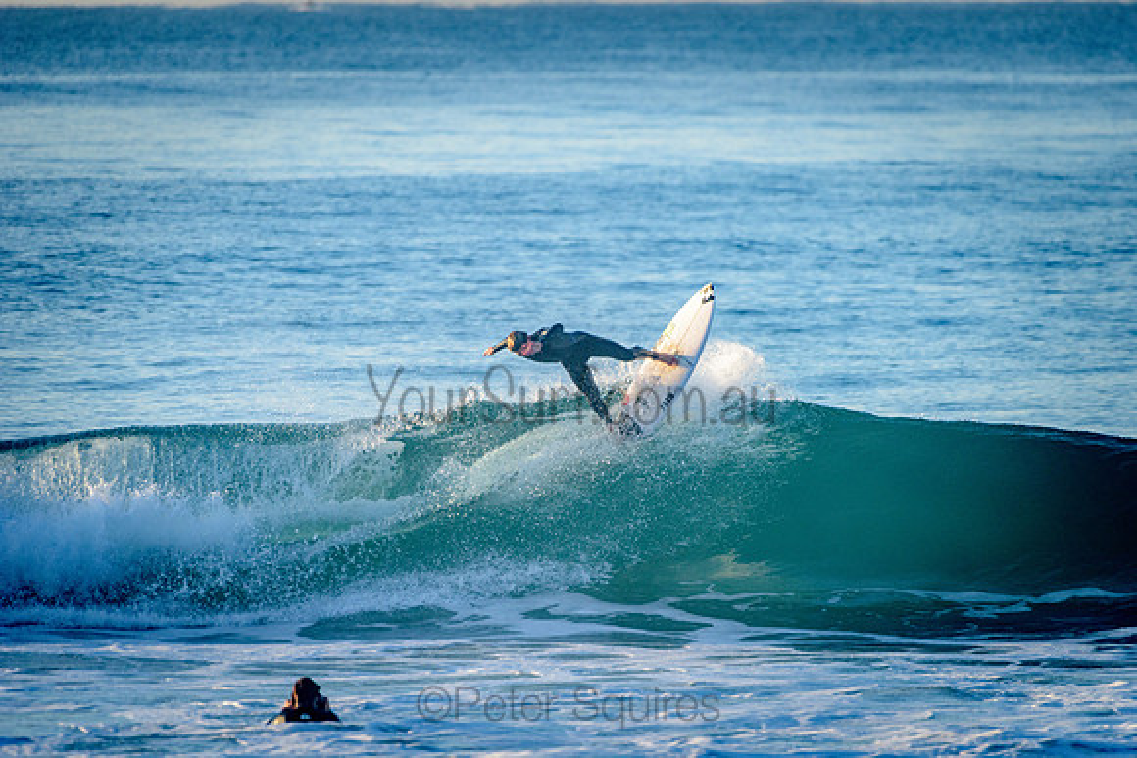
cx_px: 568
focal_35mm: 500
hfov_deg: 4.1
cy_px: 379
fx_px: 15795
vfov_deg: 2.8
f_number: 5.6
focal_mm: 500
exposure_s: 1/2000
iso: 640
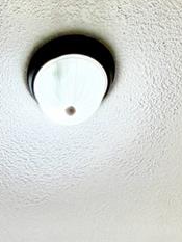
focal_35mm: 72
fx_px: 504
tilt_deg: -1.4
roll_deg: -0.5
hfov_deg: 20.2
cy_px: 500
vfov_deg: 17.7
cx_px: 28
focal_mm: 2.22
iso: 250
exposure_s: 1/60
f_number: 2.2
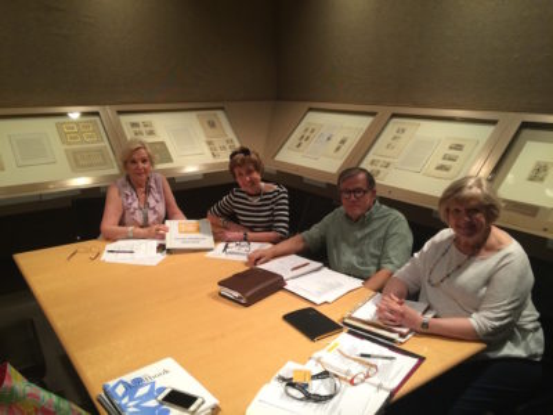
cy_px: 208
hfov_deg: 61.7
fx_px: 463
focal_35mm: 29
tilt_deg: -14.6
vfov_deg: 48.2
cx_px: 276
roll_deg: +0.4
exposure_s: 1/30
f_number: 2.2
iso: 125
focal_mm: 4.15
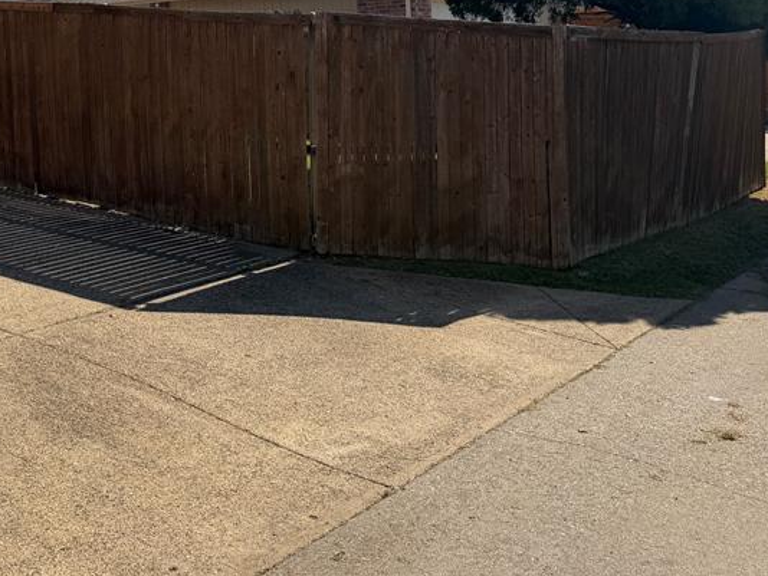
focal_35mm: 46
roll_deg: +1.9
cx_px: 253
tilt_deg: +1.7
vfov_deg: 30.1
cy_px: 49
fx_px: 1021
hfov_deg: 40.7
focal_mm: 6.76
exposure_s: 1/6173
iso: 80
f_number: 1.78
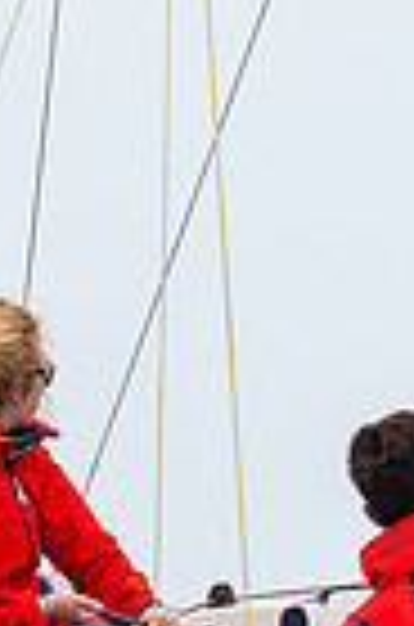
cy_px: 759
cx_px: 320
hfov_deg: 0.7
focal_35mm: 1910
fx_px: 33110
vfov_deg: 1.1
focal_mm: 300
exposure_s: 1/1600
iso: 400
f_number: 5.6
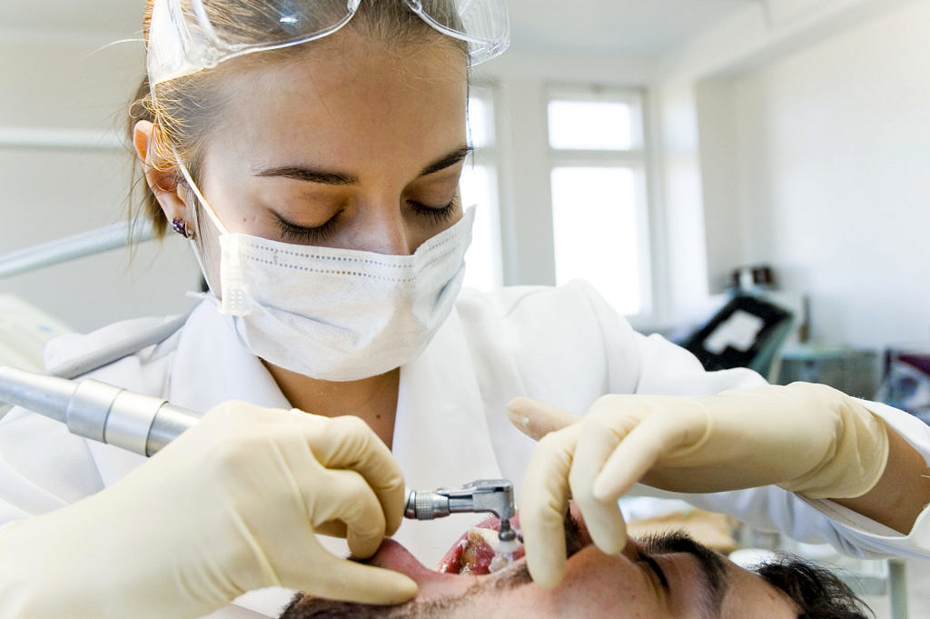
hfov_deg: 51.3
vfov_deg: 35.4
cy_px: 310
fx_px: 968
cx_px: 465
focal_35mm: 38
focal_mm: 25
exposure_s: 1/250
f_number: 3.8
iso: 200
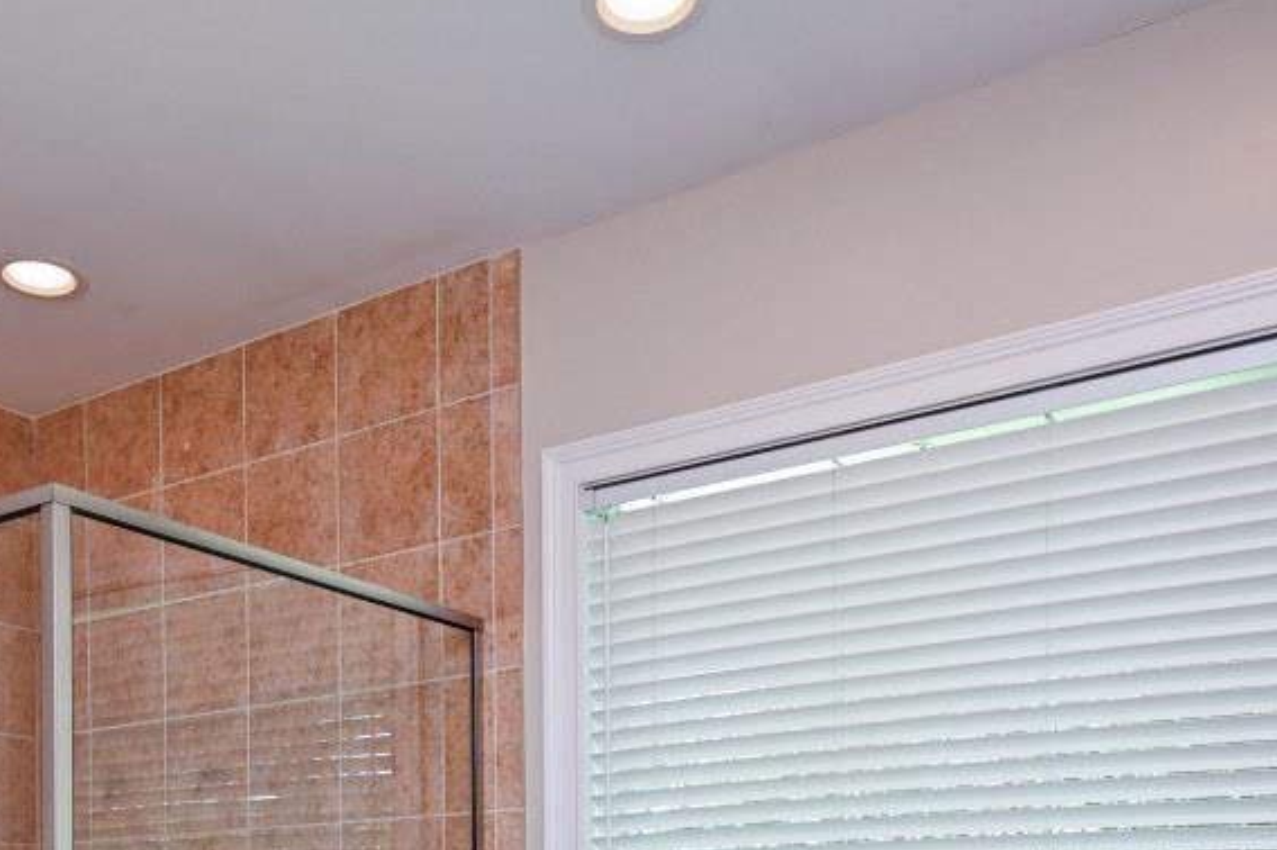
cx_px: 483
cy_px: 940
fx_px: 1312
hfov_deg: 51.4
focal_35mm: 37
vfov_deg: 31.7
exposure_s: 1/60
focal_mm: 14
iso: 320
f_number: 4
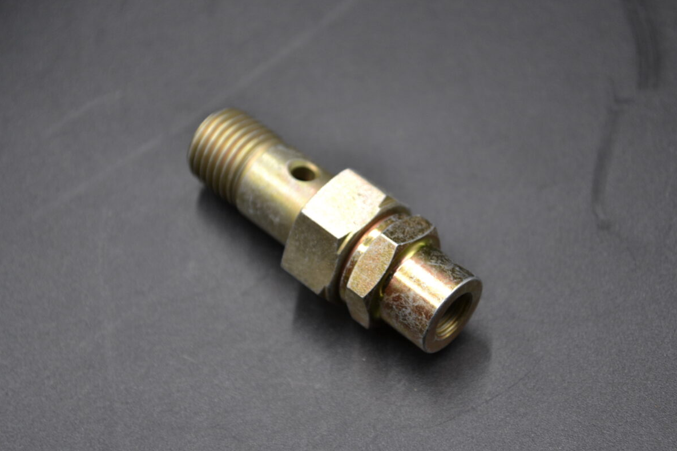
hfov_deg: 24.3
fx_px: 1570
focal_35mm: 84
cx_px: 340
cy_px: 227
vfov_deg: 16.3
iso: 400
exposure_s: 1/80
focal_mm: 55
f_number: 5.6
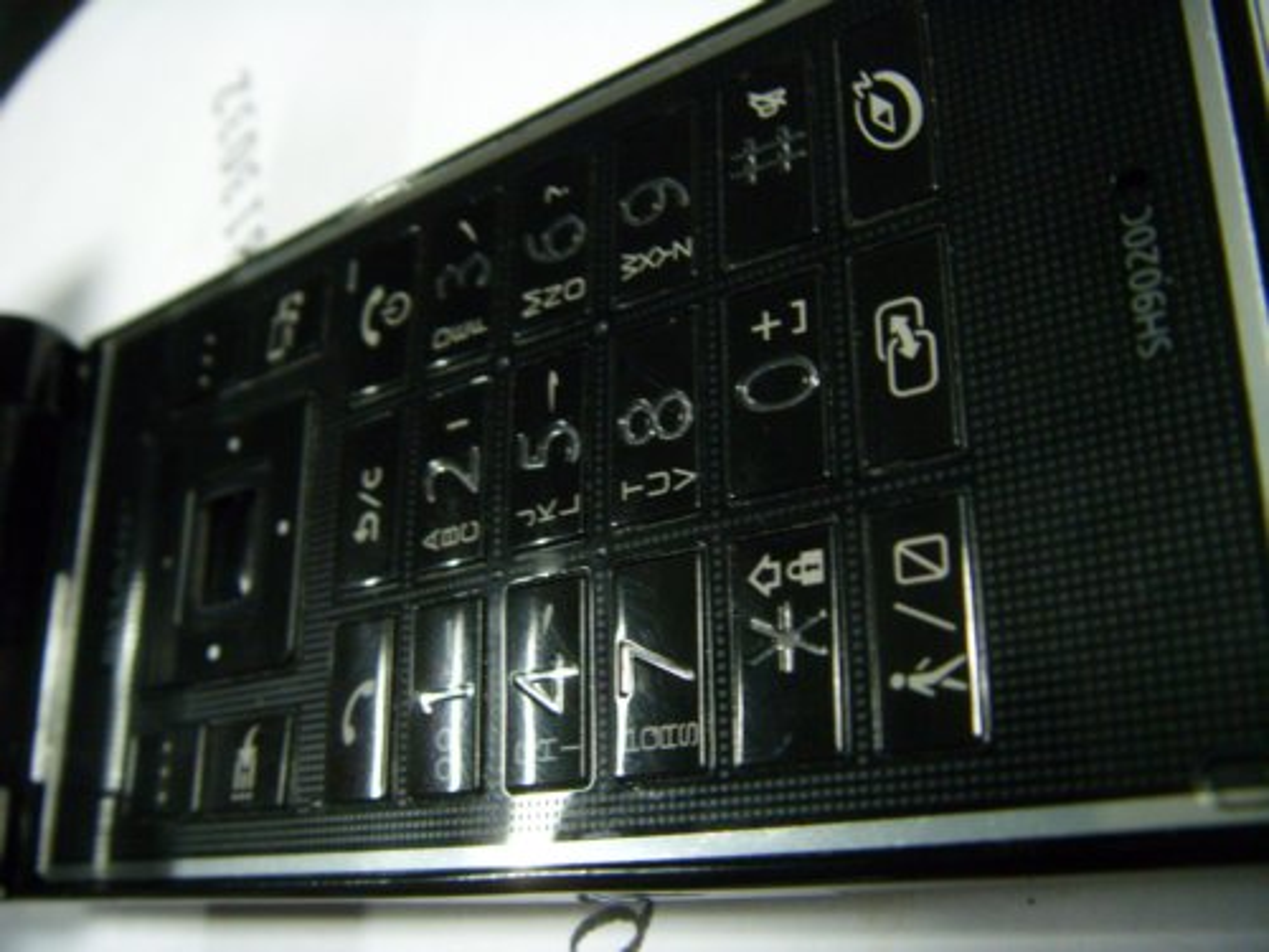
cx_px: 634
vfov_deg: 45.4
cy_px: 476
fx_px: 1136
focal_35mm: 31
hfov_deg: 58.4
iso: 300
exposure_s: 1/11
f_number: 3.5
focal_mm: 6.3
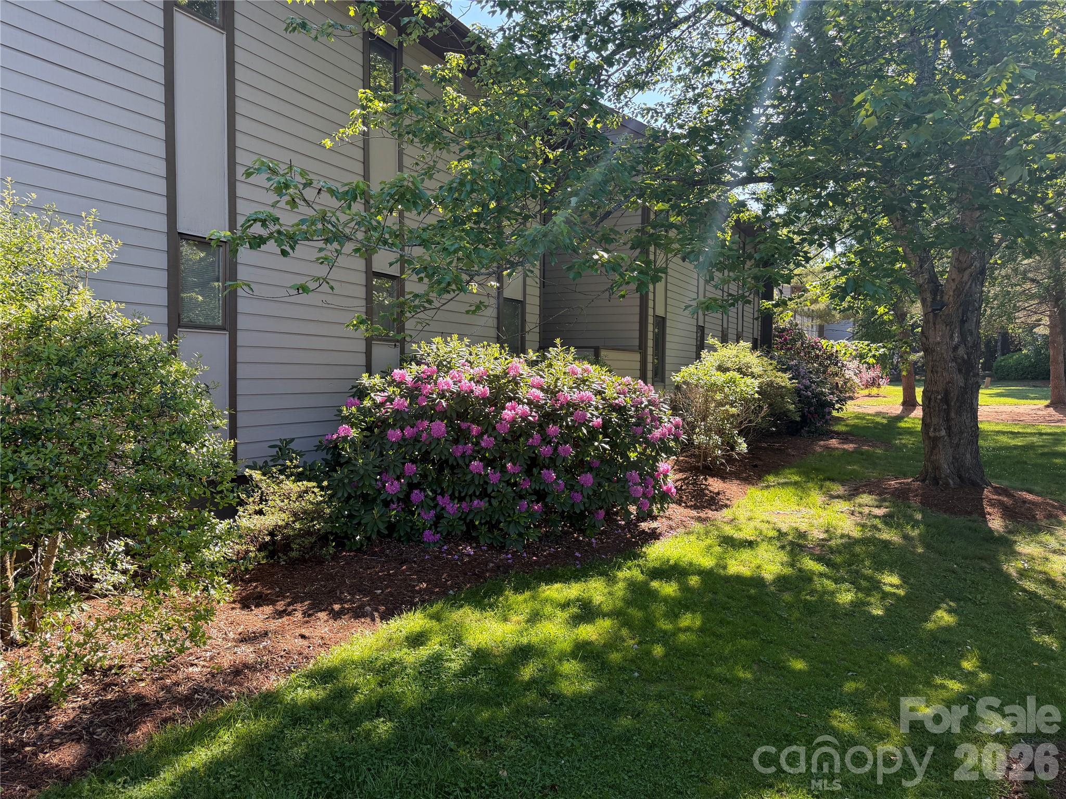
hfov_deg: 71.6
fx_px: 739
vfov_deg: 56.8
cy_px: 400
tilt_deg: -2.3
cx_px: 533
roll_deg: -1.1
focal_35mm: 24
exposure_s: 1/501
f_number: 1.78
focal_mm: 6.76
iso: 100
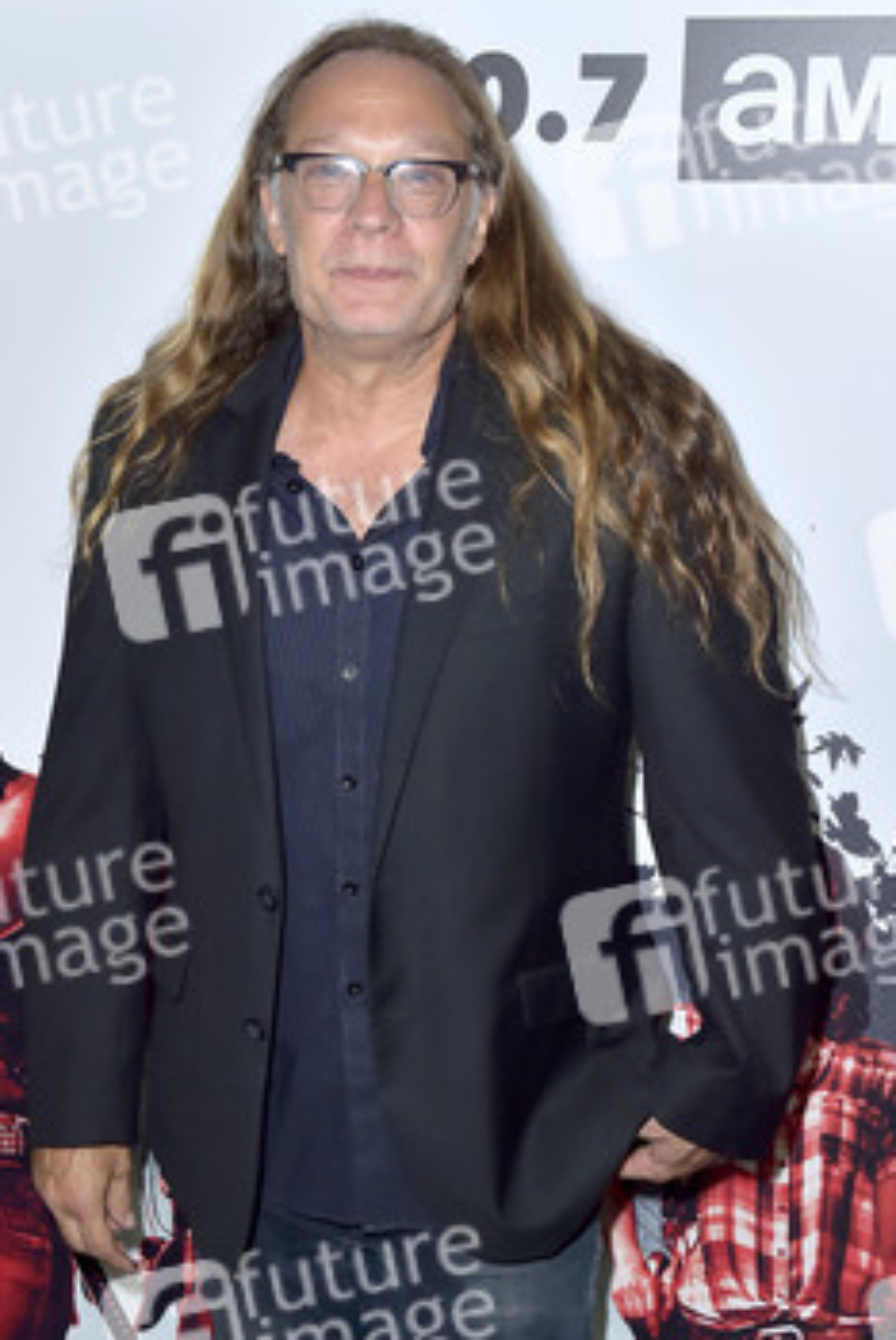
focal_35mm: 48
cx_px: 412
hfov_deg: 28.1
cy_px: 743
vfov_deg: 41.0
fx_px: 1788
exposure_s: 1/250
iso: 500
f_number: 5.6
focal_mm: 42
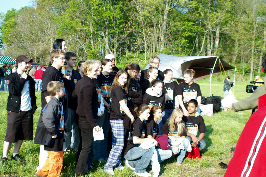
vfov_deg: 31.9
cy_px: 88
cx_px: 133
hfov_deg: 46.4
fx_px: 310
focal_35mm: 42
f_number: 6.7
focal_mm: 28
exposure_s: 1/250
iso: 200
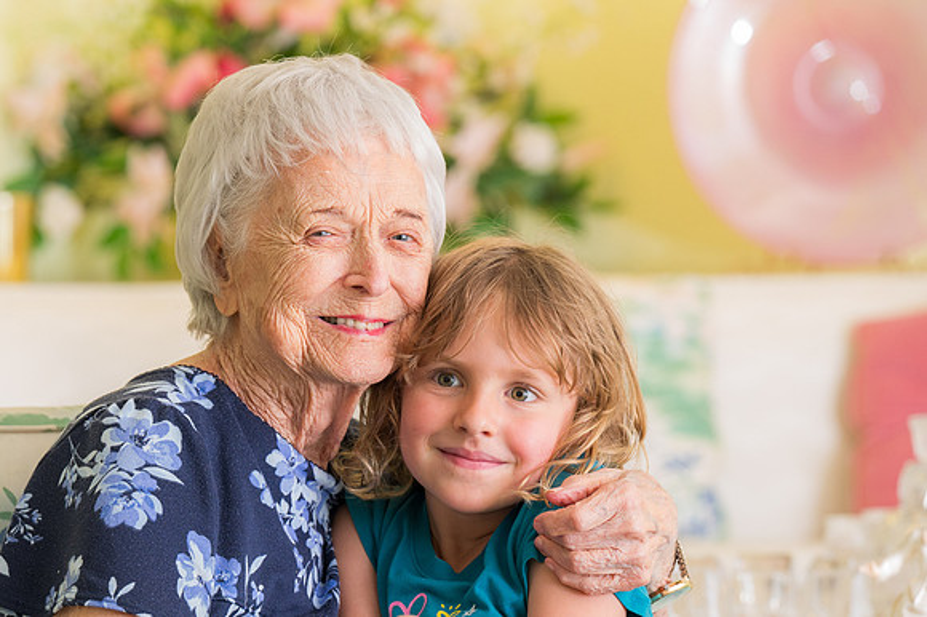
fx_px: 5142
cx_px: 243
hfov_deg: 10.3
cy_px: 440
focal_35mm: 200
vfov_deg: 6.9
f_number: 4.5
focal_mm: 135
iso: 1250
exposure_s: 1/80
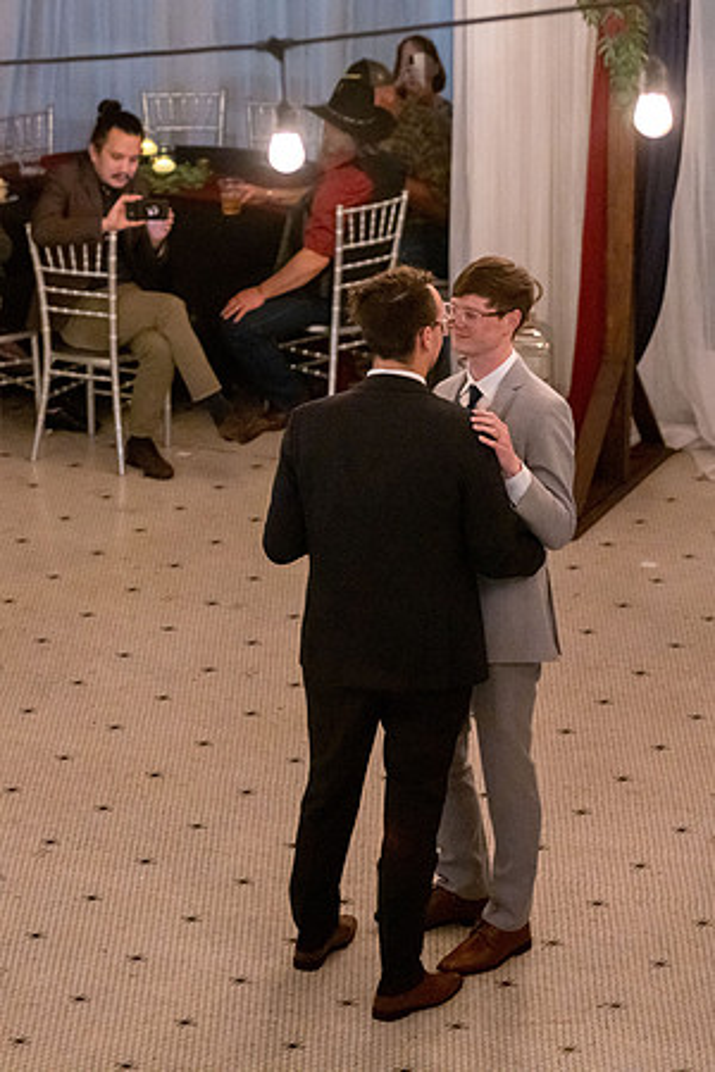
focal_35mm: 70
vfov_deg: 28.8
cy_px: 536
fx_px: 2085
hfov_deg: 19.5
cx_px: 358
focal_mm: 70
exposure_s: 1/80
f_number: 2.8
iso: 6400
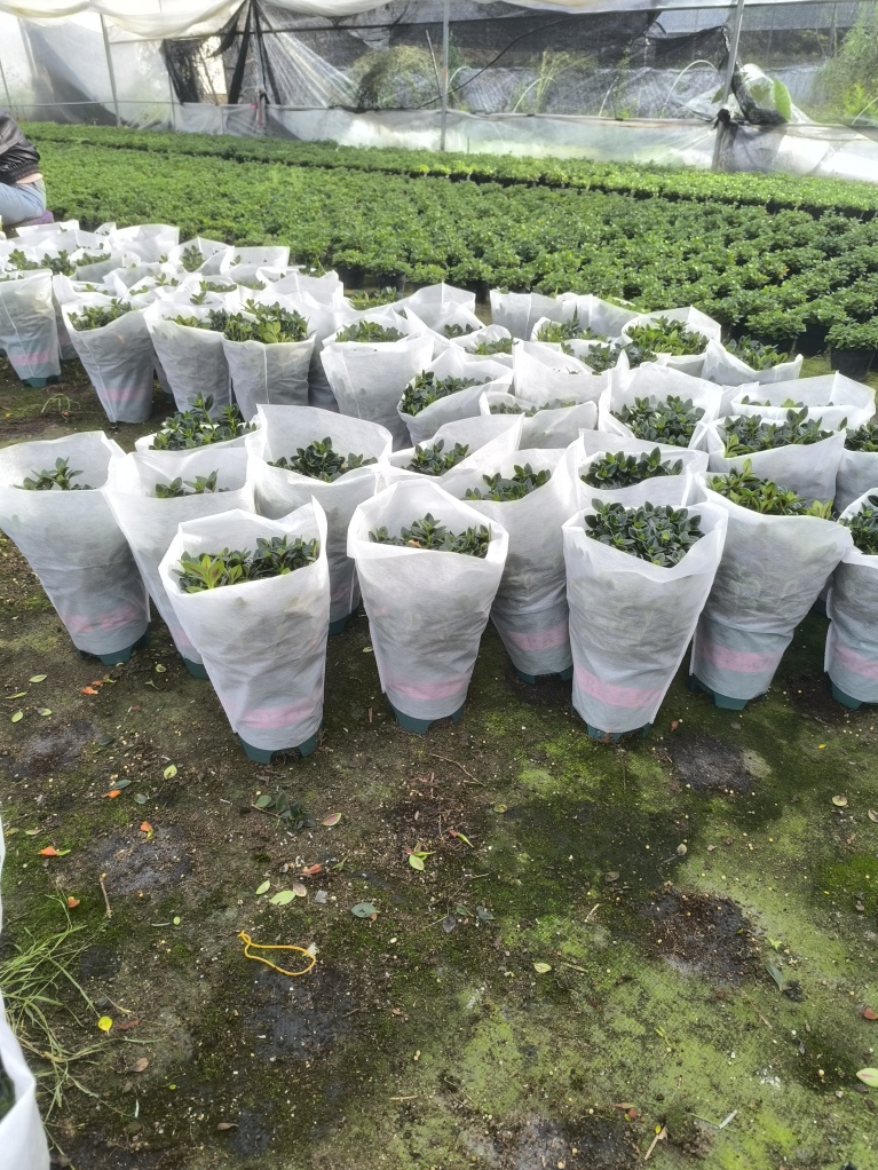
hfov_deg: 56.8
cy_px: 581
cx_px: 433
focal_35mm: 24
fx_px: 811
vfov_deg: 71.6
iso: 125
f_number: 1.65
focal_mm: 6.14
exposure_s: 1/100
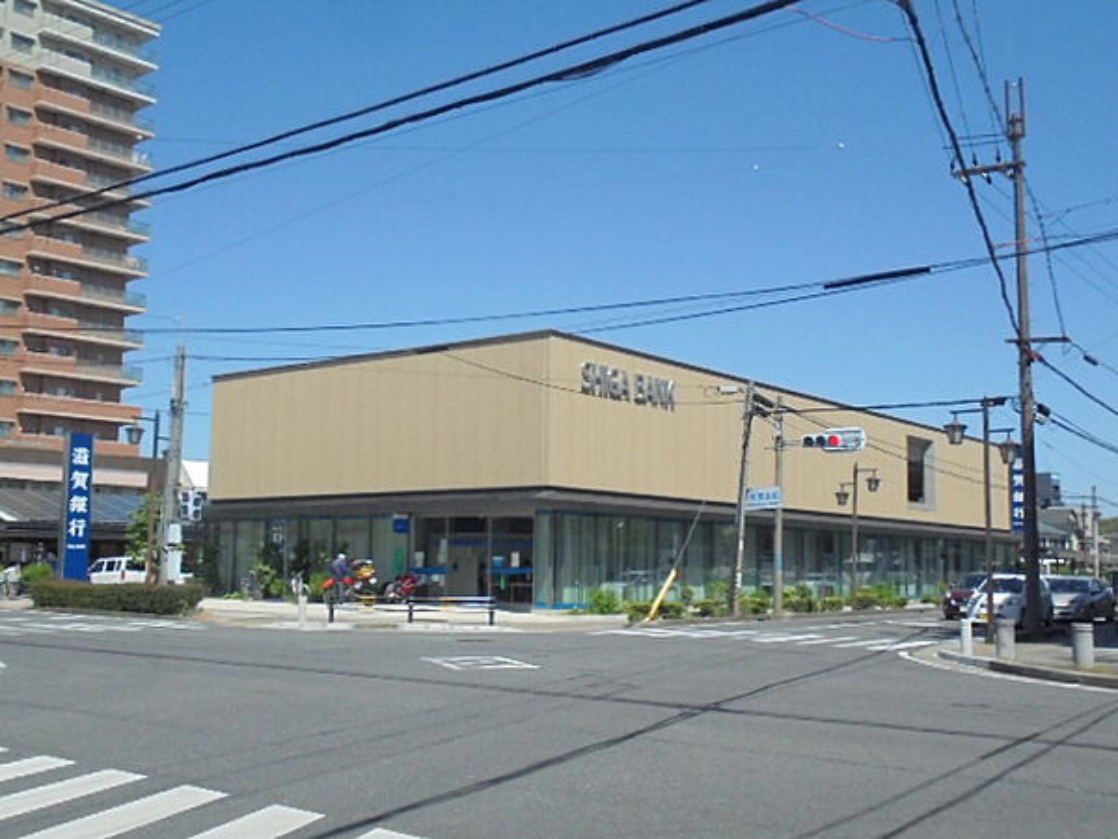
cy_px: 420
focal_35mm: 38
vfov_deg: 37.7
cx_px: 559
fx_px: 1227
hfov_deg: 49.0
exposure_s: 1/400
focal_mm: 6.9
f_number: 13.3
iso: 400
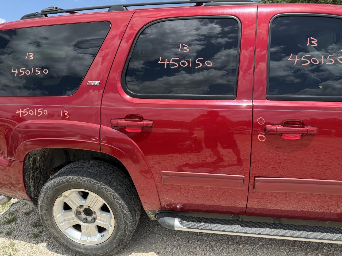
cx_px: 171
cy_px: 128
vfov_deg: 56.8
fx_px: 237
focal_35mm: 24
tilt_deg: -11.8
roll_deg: +4.3
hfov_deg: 71.6
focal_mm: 6.76
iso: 100
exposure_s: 1/2370
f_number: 1.78
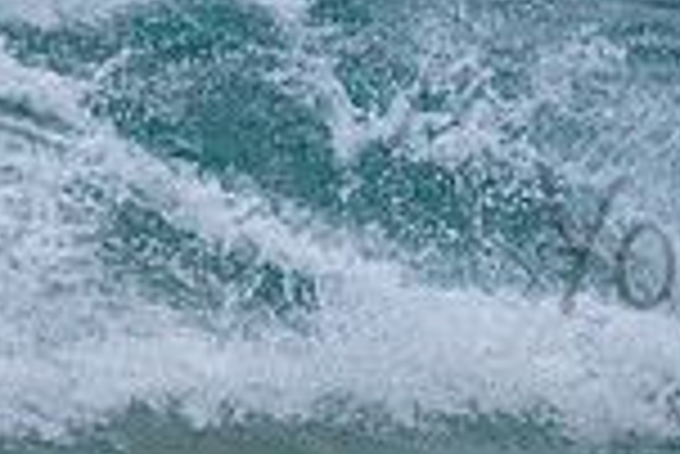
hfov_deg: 0.9
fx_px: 44544
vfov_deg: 0.6
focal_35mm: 2356
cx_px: 710
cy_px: 198
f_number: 5.6
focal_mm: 500
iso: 450
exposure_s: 1/2000
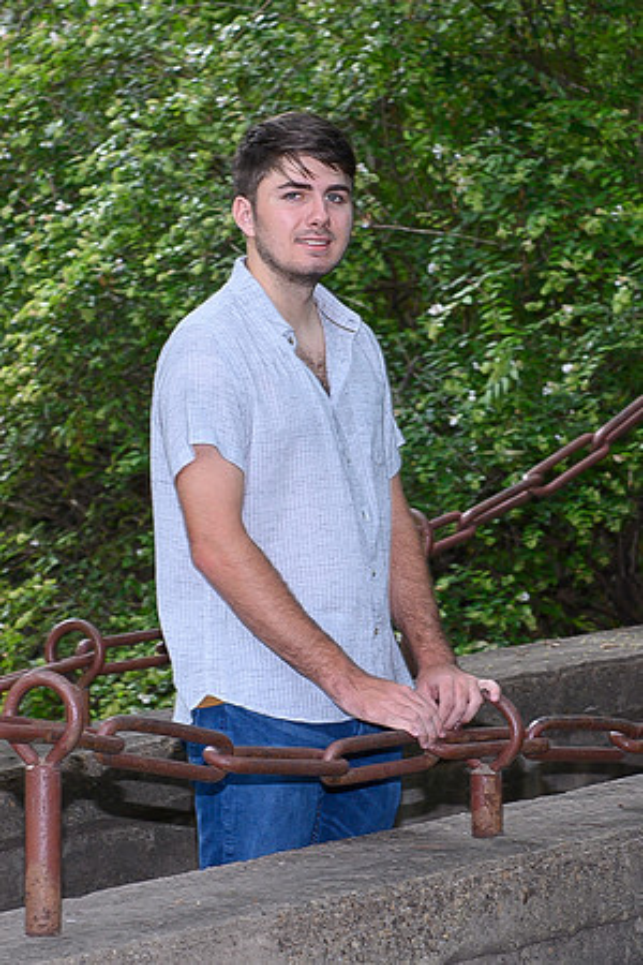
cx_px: 303
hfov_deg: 6.4
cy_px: 531
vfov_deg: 9.6
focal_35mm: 215
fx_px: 5750
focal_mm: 70
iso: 200
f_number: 5
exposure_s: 1/60
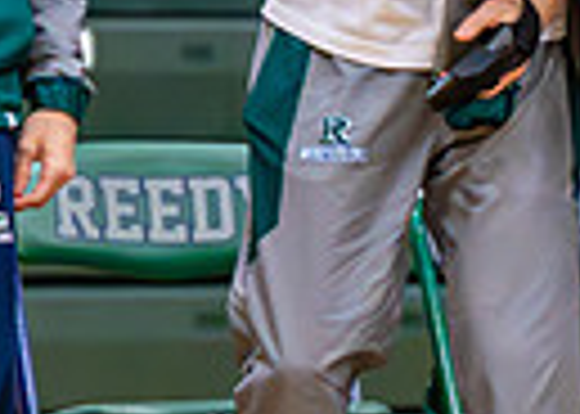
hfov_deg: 3.6
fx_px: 9121
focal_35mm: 554
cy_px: 39
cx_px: 1149
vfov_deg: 2.6
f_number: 2.8
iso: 6400
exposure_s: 1/1000
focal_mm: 102
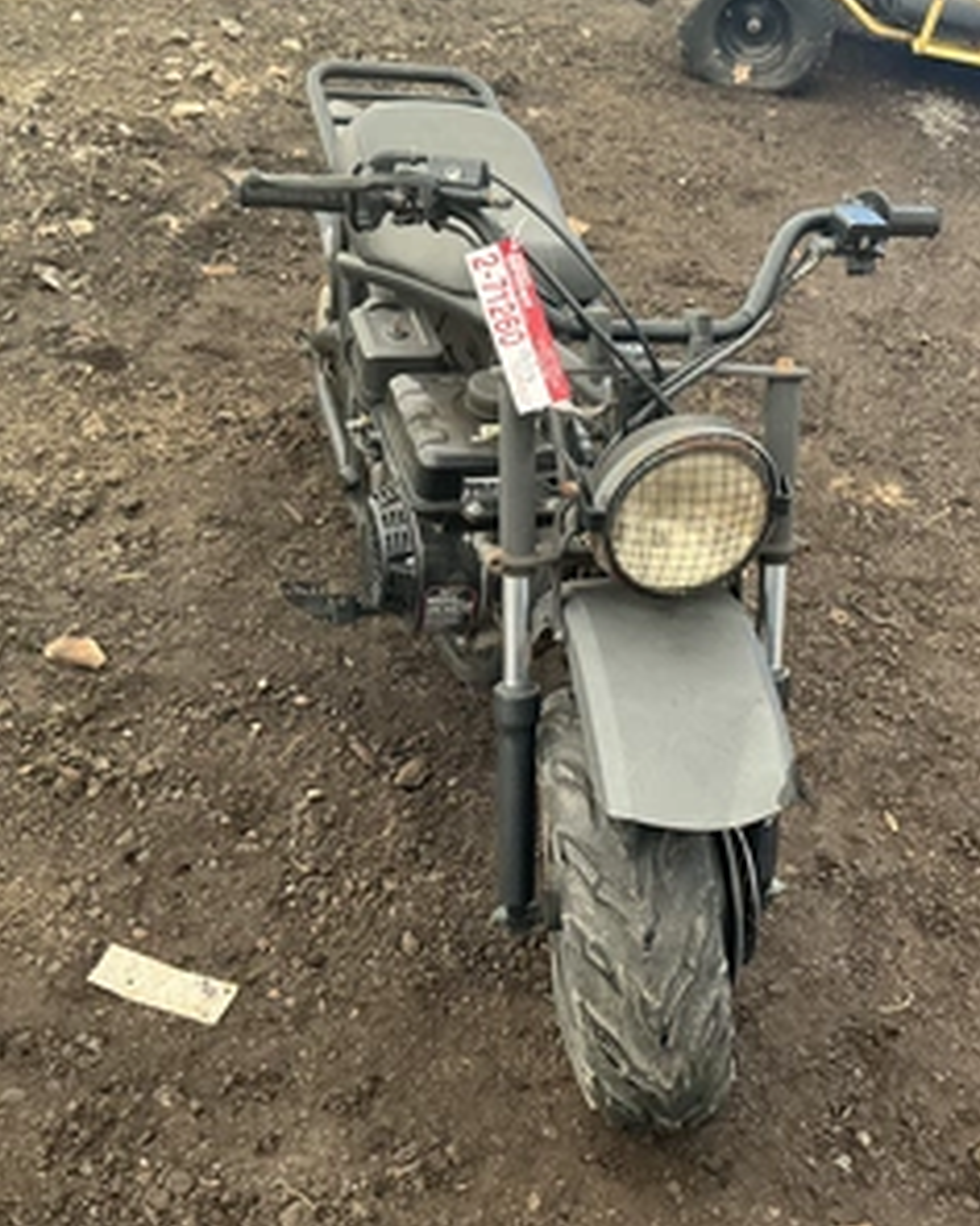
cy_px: 607
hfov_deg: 39.6
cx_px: 660
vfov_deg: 49.1
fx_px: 1341
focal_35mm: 37
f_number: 1.8
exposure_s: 1/93
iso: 64
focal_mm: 3
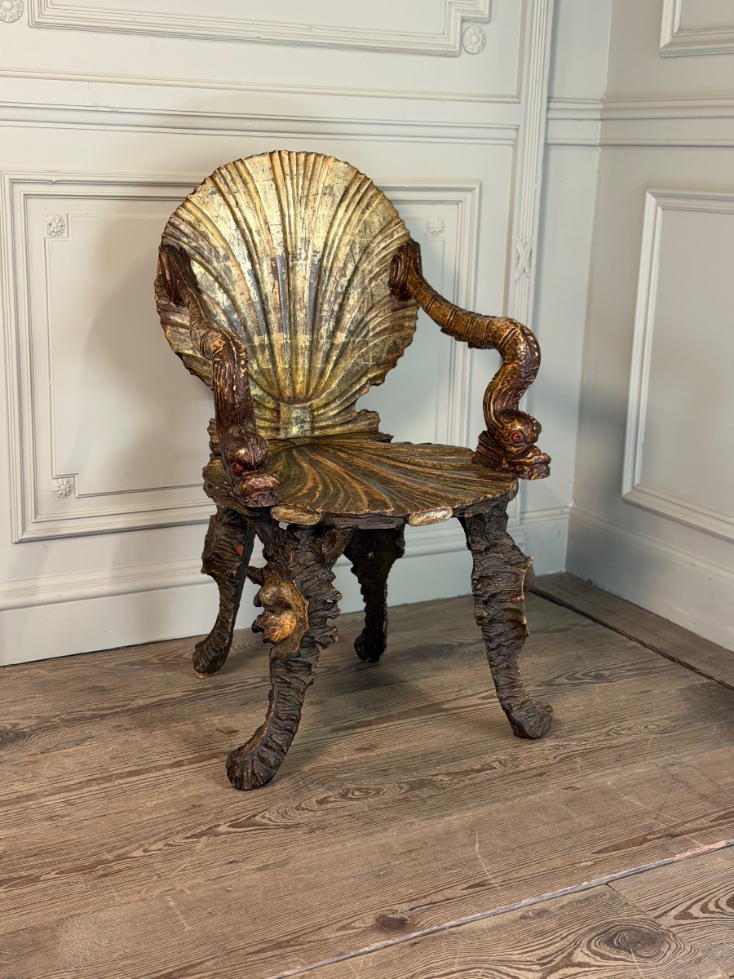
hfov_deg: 30.3
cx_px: 367
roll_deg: -0.6
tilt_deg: -14.2
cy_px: 490
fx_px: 1357
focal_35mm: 48
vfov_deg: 39.7
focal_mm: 6.76
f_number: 1.78
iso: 160
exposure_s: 1/50
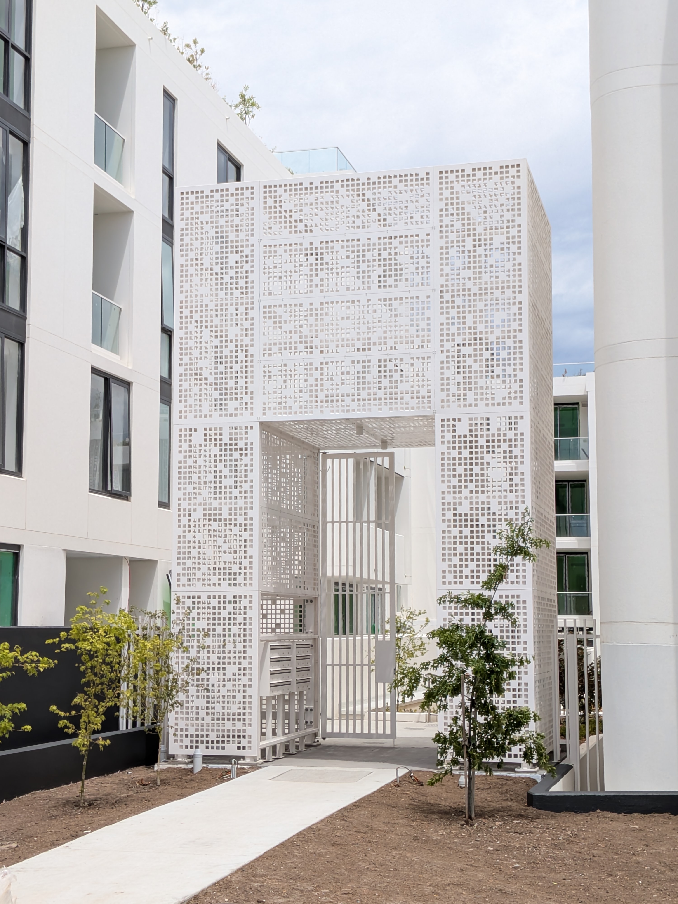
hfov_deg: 29.7
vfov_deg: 38.9
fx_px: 1280
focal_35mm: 49
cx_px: 339
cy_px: 452
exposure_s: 1/2315
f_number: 1.7
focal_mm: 4.53
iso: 45
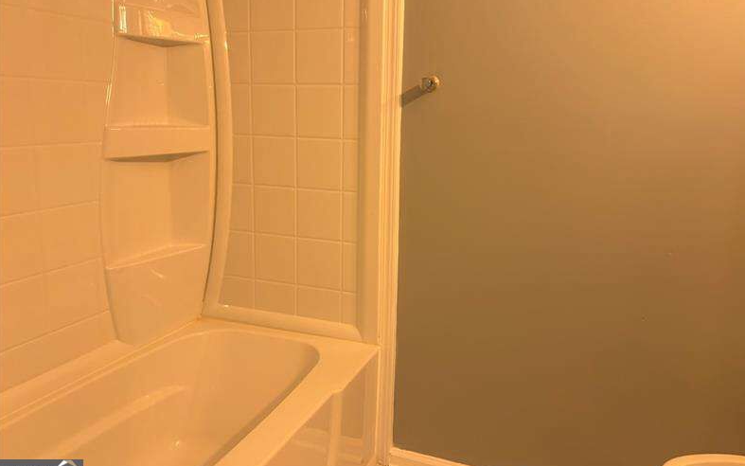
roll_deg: -1.4
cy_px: 204
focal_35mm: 28
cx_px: 376
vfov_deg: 44.5
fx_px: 569
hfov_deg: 66.5
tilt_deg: -9.4
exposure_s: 1/60
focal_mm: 5.96
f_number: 1.6
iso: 160
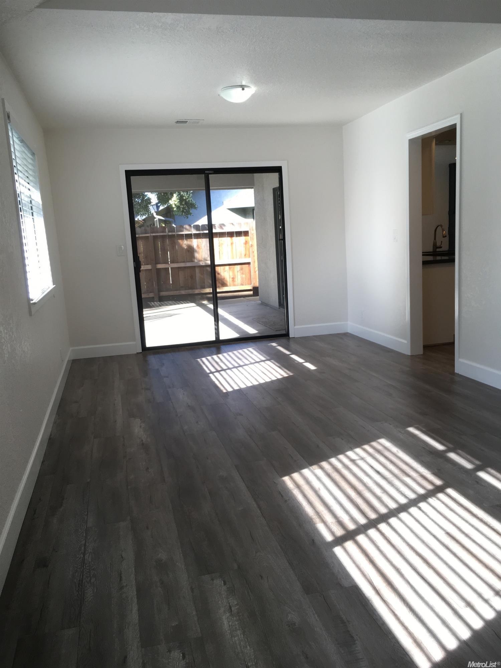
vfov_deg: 61.7
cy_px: 334
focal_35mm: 29
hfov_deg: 48.2
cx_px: 250
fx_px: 560
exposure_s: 1/120
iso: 40
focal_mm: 4.15
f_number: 2.2
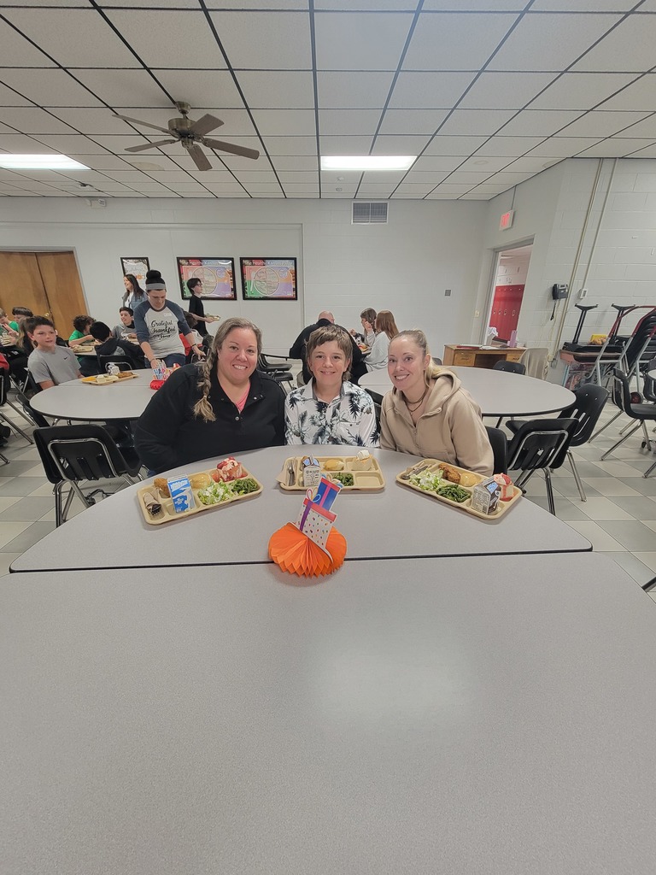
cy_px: 438
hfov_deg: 89.9
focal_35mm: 13
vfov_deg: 106.2
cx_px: 328
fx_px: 328
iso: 200
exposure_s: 1/60
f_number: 2.2
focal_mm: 2.2
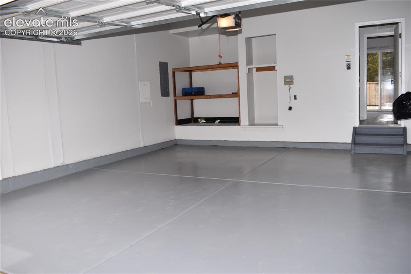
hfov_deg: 61.9
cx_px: 206
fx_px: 342
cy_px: 137
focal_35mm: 30
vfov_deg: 43.6
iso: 100
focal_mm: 20
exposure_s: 1/125
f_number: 5.6
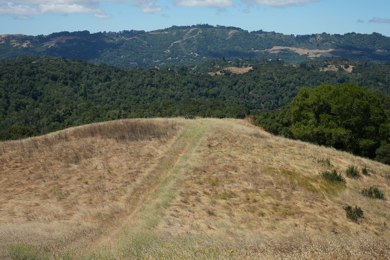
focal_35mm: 64
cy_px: 109
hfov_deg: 31.4
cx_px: 200
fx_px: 693
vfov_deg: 21.2
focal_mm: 50
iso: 100
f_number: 5.6
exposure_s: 1/640
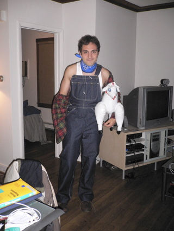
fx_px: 234
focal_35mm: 35
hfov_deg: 40.7
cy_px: 116
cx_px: 87
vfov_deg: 52.6
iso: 400
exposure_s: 1/60
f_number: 2.8
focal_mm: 5.8
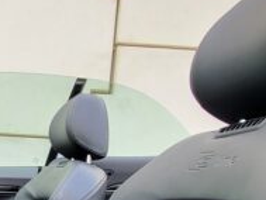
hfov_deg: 27.9
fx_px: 423
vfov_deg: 24.5
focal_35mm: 55
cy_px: 230
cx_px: -93
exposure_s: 1/110
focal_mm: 1.74
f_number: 2.2
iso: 32
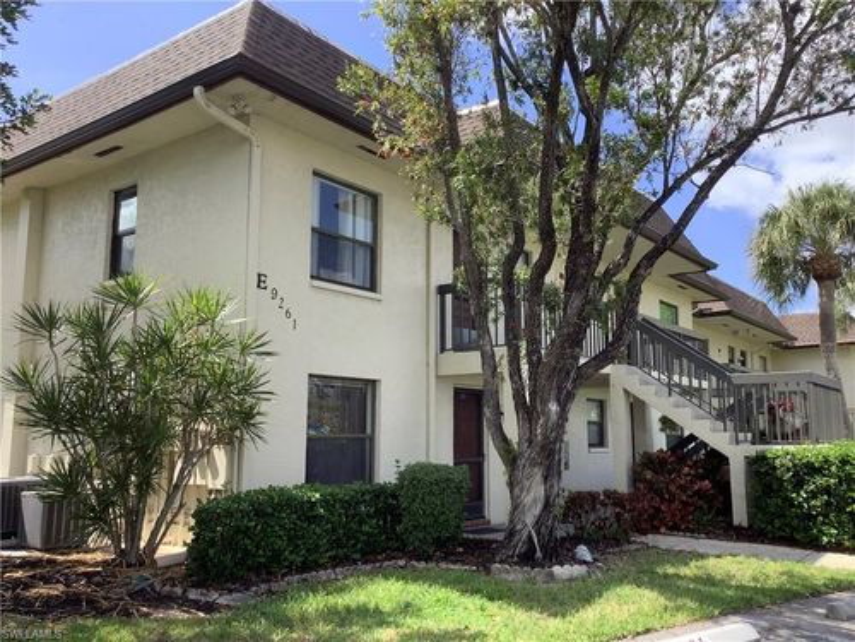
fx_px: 766
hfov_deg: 58.4
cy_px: 321
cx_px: 428
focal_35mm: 31
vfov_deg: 45.4
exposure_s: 1/452
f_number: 2.4
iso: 25
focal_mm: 3.3
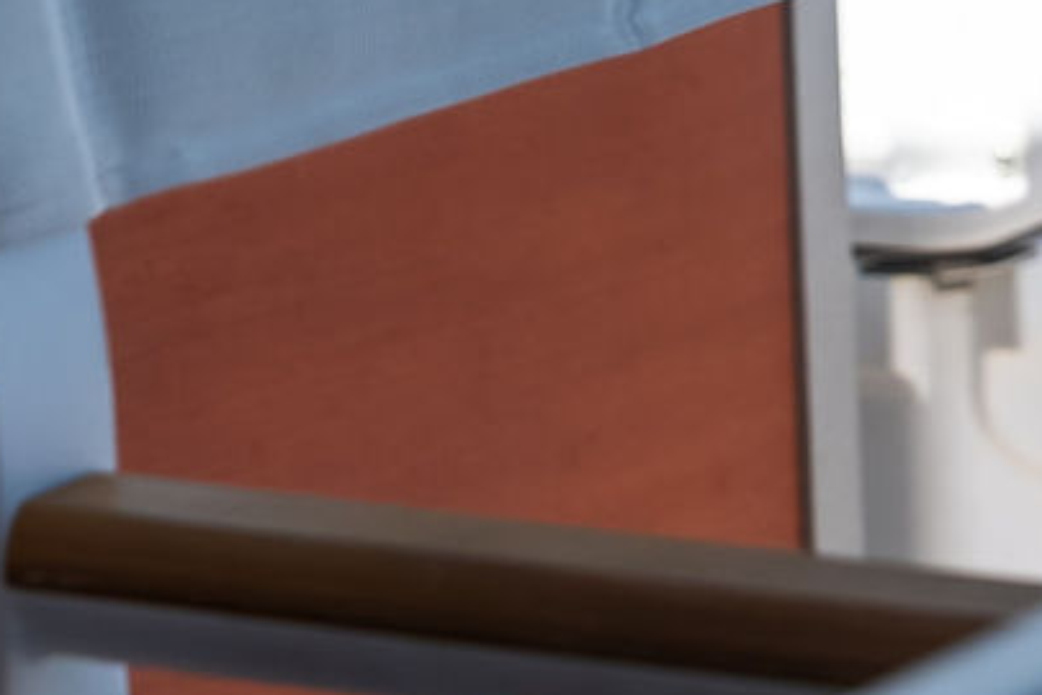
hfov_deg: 8.2
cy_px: -615
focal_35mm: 248
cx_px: 1425
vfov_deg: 5.4
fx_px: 7178
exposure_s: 1/125
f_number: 4
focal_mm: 49
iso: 200
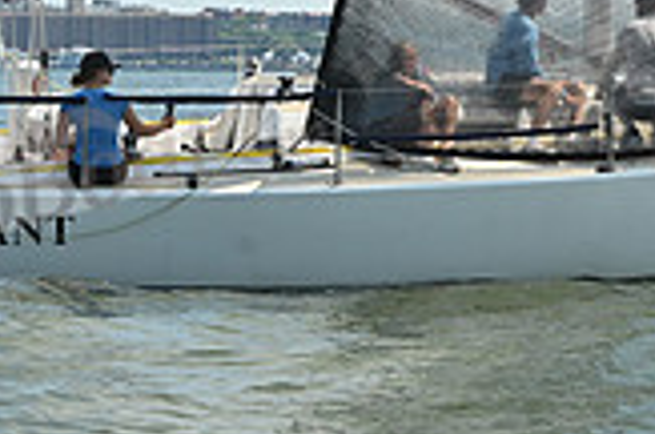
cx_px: 538
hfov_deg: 6.3
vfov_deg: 4.2
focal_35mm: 328
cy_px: -74
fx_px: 5956
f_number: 9
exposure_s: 1/1000
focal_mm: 92
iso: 320
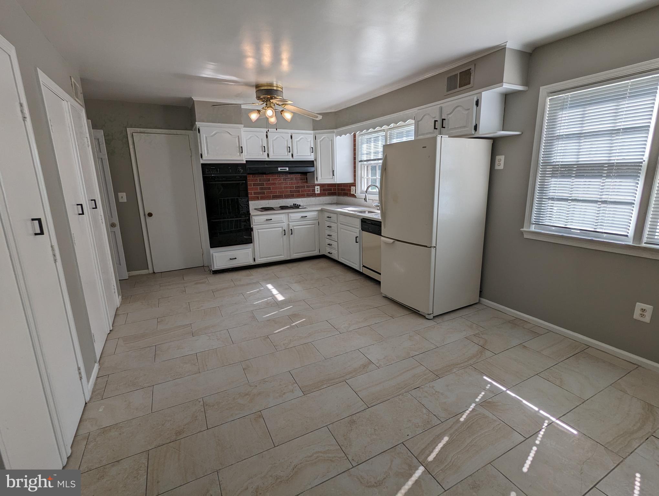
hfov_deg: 94.4
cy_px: 248
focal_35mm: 16
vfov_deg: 78.2
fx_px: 305
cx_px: 330
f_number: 2.2
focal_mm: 2.35
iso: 49
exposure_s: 1/428
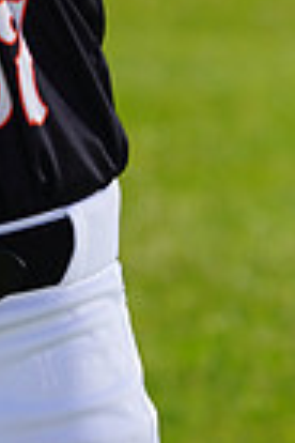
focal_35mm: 841
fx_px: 10336
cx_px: -159
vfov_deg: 2.4
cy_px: -482
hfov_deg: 1.6
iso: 100
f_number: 8
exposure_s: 1/250
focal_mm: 200
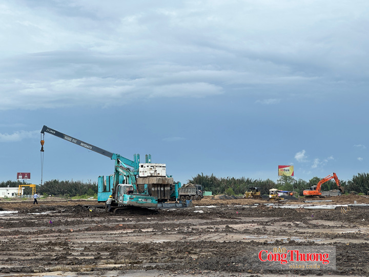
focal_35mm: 77
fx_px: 821
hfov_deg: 25.3
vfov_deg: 19.1
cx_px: 184
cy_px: 138
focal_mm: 9
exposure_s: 1/99
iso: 32
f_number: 2.8
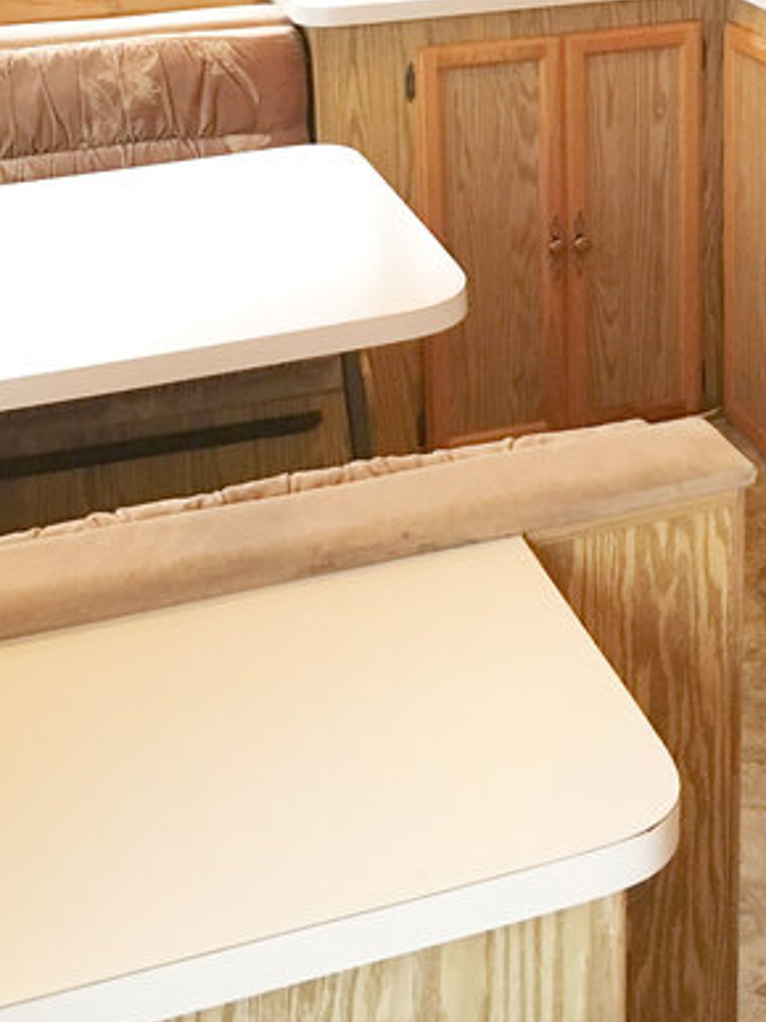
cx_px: 613
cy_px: -24
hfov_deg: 24.0
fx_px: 1771
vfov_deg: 29.8
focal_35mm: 60
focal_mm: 4.15
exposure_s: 1/30
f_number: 2.2
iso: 200
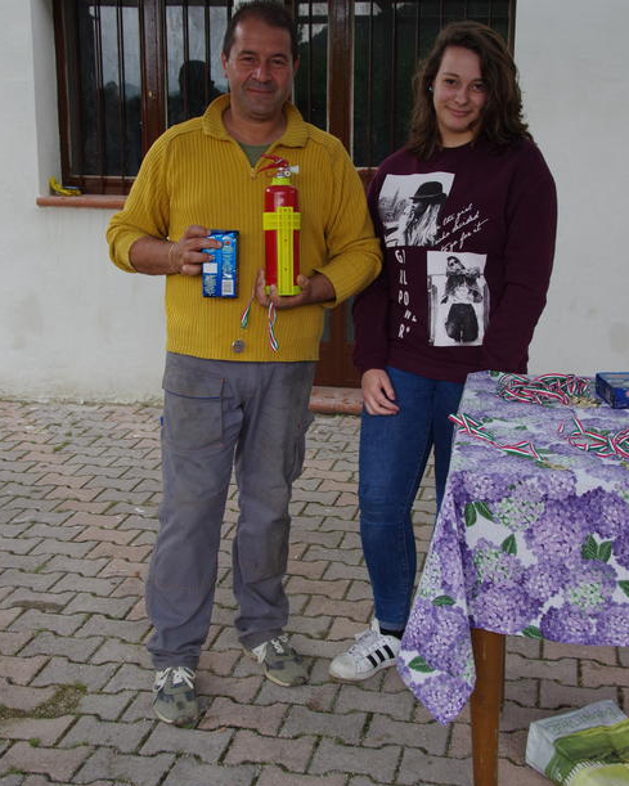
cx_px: 315
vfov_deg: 35.3
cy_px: 356
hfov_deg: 28.6
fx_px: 1233
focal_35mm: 53
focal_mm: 31
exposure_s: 1/125
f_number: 8
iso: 800
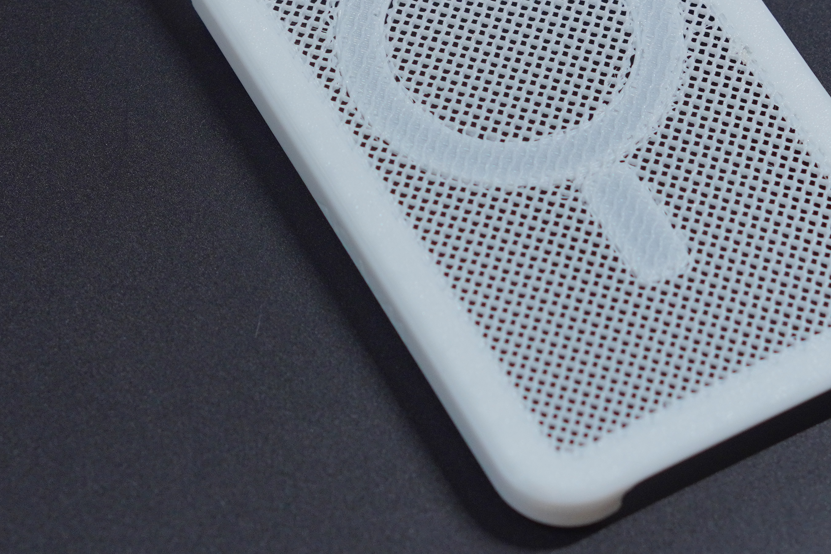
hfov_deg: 12.4
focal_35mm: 166
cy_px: 45
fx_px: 3831
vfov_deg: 8.2
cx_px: 450
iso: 400
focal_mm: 50
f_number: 2.8
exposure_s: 1/125
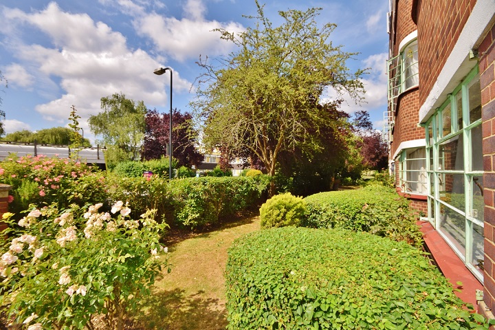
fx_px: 206
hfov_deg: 100.4
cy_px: 165
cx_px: 248
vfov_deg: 77.3
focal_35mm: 15
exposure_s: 1/200
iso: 100
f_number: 8
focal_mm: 10
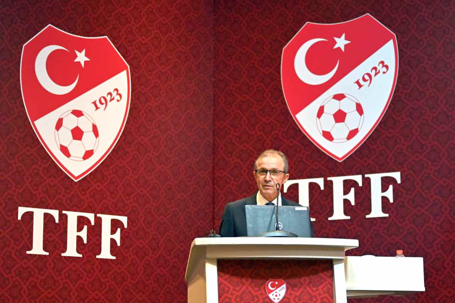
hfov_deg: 23.9
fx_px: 1074
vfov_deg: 16.1
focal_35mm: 85
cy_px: 152
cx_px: 228
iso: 6400
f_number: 3.2
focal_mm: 57
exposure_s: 1/500
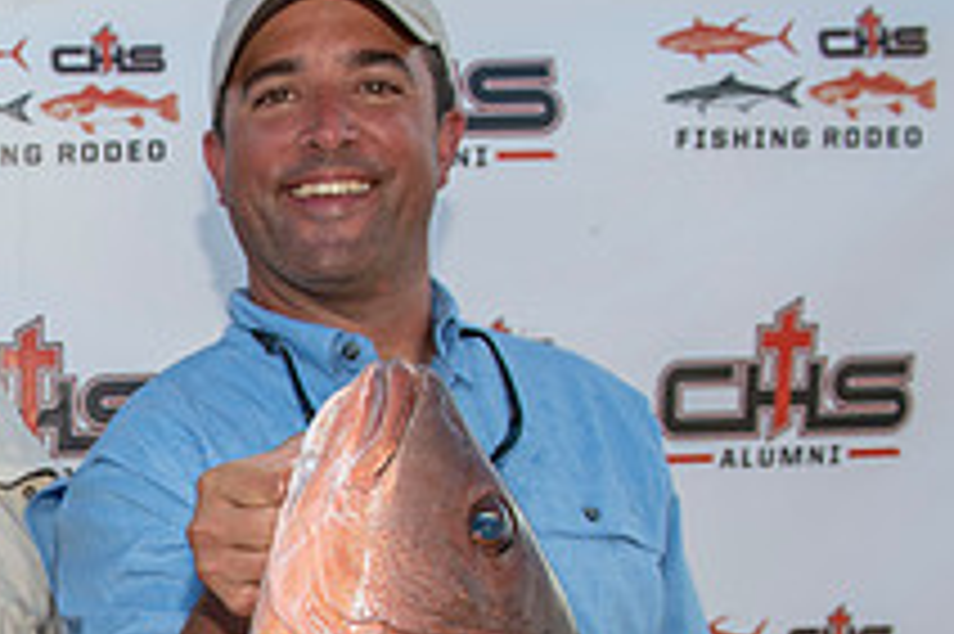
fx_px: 1880
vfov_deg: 18.6
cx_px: -207
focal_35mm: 71
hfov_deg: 25.4
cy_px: 656
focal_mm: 26
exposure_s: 1/160
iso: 100
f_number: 5.6
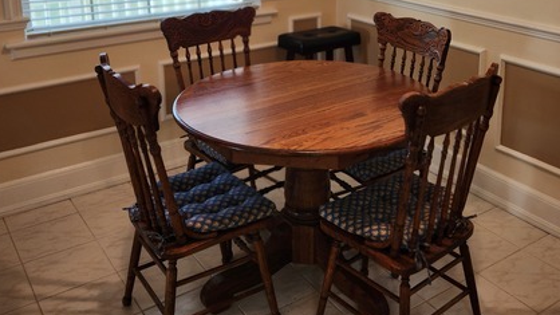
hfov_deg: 50.1
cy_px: 15
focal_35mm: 40
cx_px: 342
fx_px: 594
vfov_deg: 28.2
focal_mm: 5.4
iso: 100
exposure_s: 1/120
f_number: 1.8
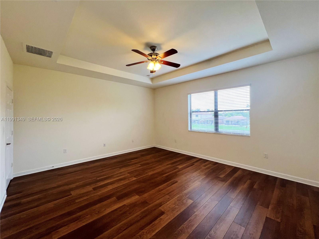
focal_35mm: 13
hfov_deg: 106.2
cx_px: 160
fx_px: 120
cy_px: 120
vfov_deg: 89.9
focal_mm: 1.57
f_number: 1.8
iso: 100
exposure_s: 1/120
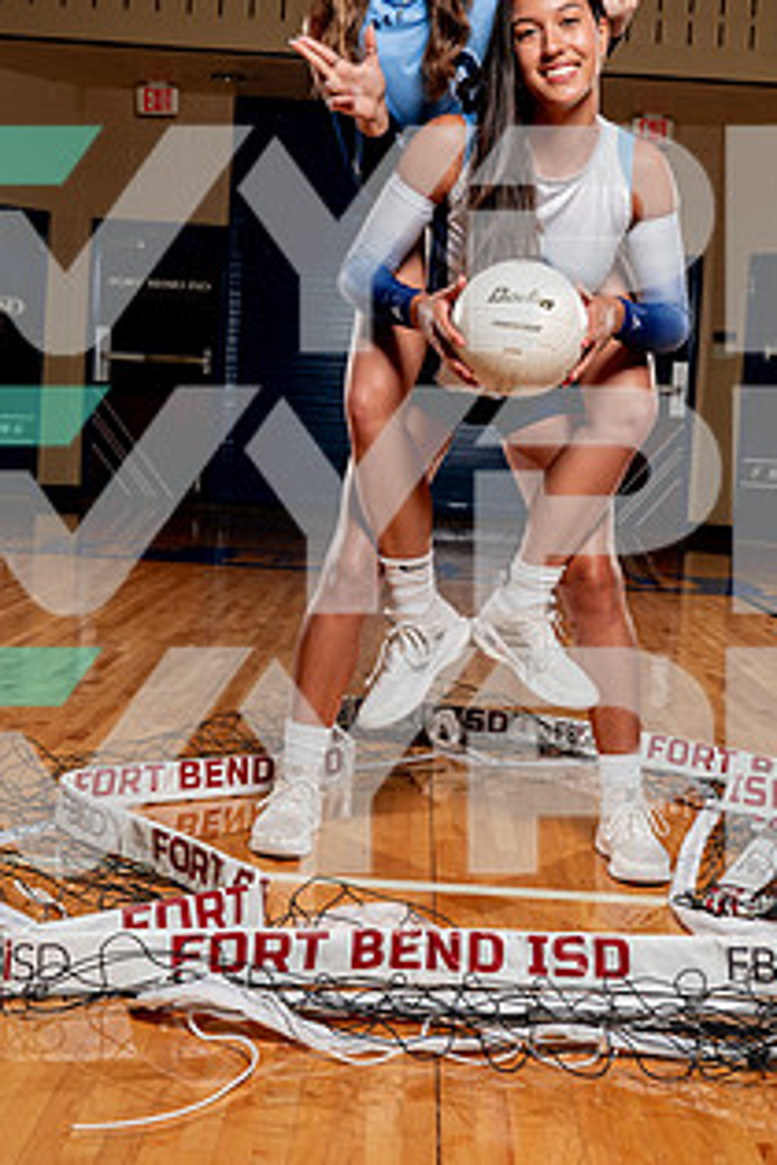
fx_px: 1619
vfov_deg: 39.5
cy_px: 503
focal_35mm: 50
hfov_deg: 27.0
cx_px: 433
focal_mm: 35
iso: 200
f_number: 5.6
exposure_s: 1/250
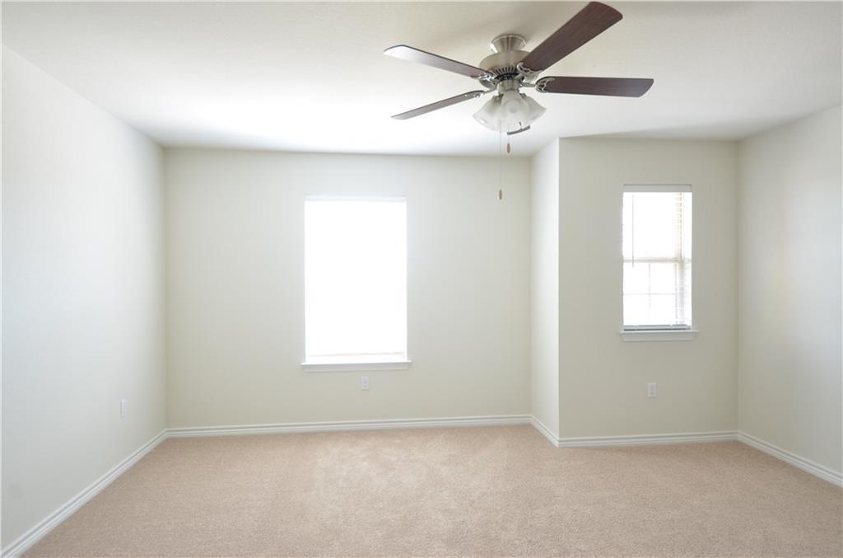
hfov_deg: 85.6
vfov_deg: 62.9
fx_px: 455
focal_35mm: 20
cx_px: 422
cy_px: 279
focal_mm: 13
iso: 100
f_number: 5
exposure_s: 1/2.5
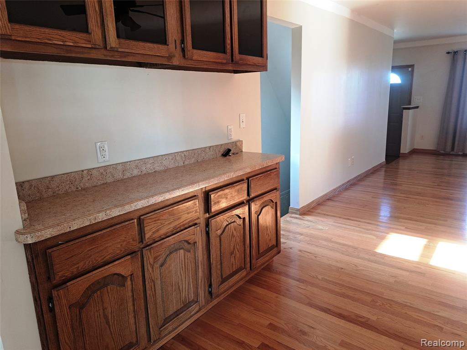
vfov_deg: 56.8
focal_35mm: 24
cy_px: 175
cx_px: 234
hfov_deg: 71.6
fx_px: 324
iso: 160
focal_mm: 5.23
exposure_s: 1/60
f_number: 1.8
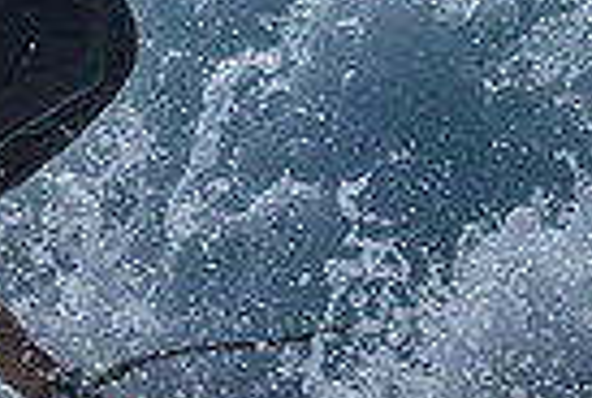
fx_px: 76517
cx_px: -309
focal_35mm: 4643
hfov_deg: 0.4
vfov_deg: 0.3
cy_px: -86
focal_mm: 800
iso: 72
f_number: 6.3
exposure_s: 1/2000
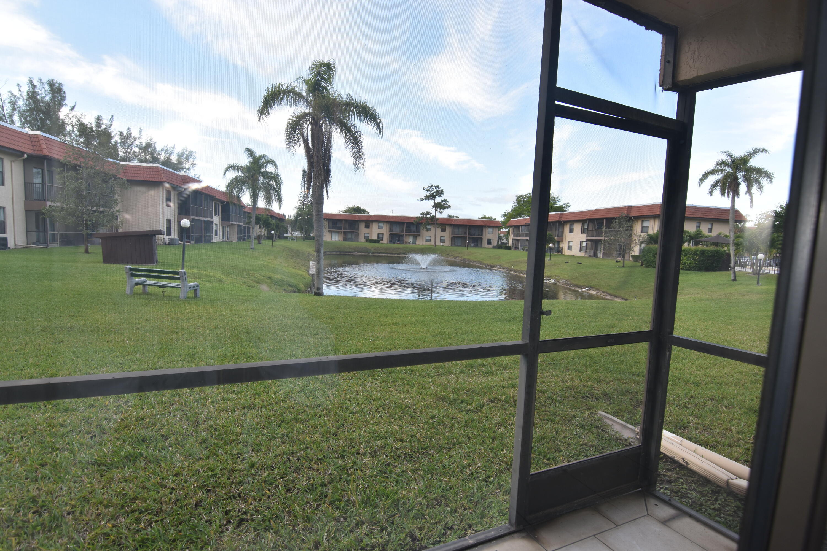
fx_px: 379
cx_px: 414
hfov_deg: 95.0
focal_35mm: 16
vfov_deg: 72.1
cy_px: 276
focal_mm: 11
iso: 160
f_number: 5.6
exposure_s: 1/125
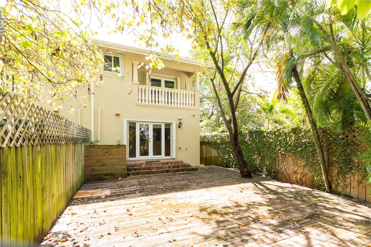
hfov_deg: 100.4
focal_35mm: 15
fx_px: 155
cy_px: 124
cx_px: 186
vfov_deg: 77.3
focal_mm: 10
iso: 320
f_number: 5
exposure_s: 1/125
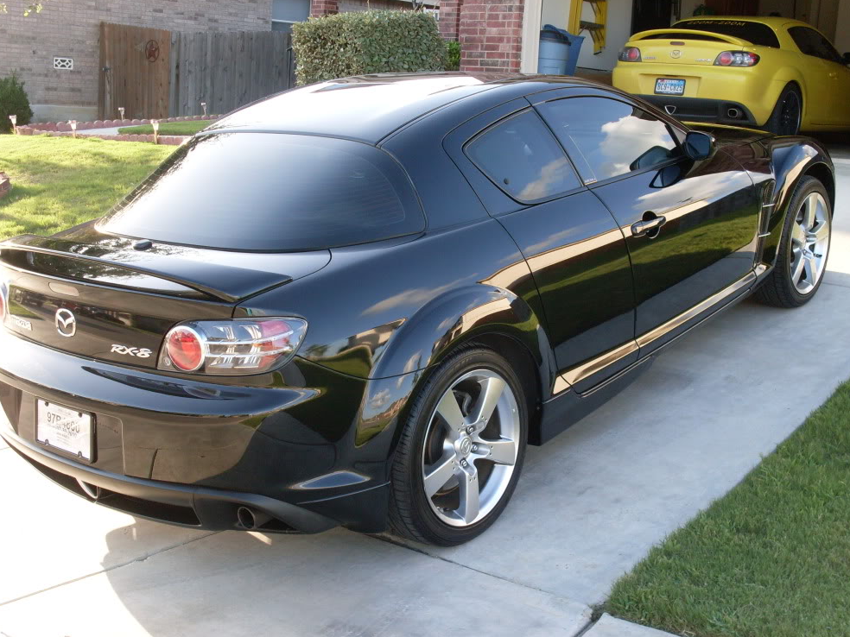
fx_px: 1252
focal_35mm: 51
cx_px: 417
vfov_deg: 28.6
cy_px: 328
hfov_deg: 37.5
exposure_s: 1/125
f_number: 3.1
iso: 80
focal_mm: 8.1
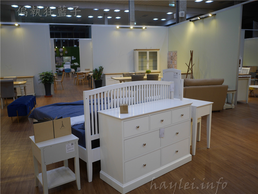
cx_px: 129
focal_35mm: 30
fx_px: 224
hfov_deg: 60.0
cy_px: 97
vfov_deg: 46.8
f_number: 1.7
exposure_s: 1/80
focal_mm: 15
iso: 200
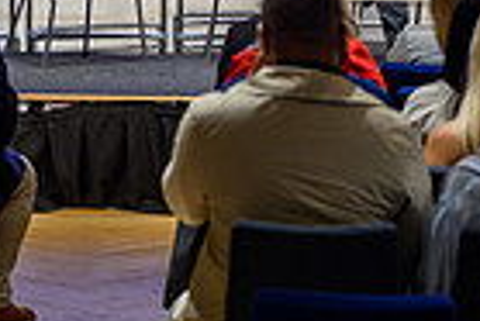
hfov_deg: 9.6
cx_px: -66
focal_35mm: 212
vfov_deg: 6.4
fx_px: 2830
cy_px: -243
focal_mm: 50
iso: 110
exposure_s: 1/200
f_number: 2.2
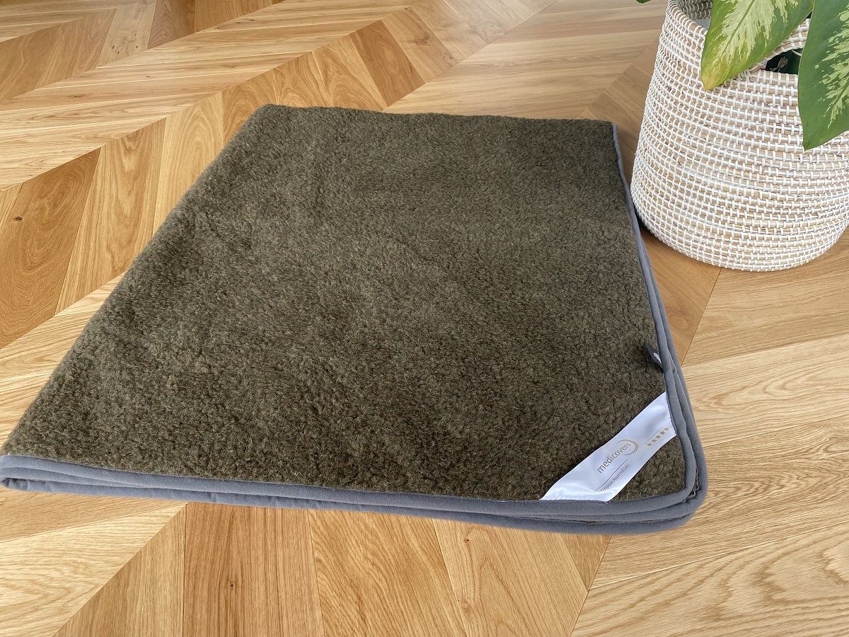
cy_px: 318
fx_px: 638
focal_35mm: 26
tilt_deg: -39.4
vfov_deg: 53.1
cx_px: 424
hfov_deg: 67.3
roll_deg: +1.2
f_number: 1.8
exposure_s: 1/121
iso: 50
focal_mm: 4.25
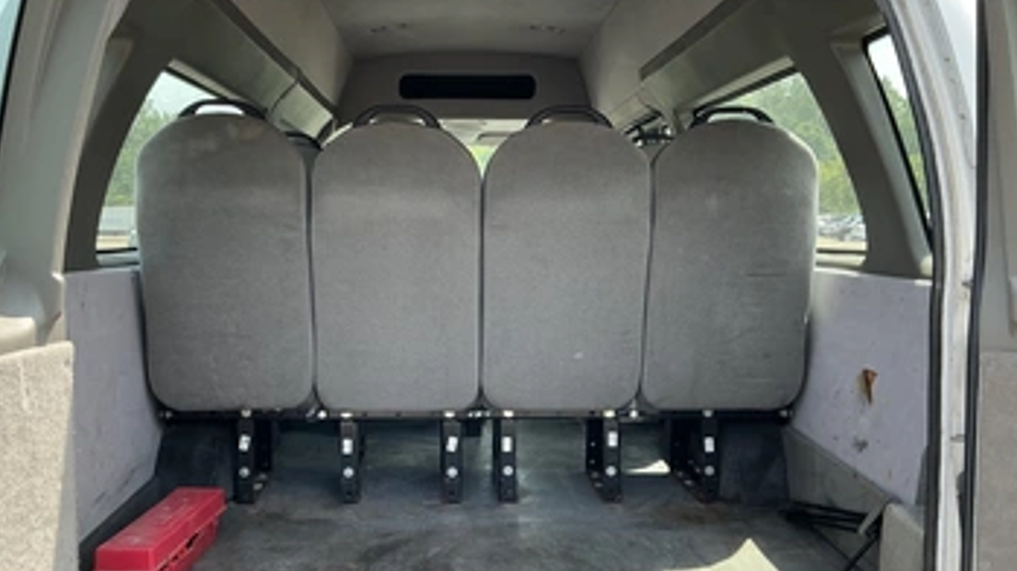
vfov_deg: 33.7
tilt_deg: +1.3
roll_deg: +0.6
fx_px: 943
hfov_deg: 56.6
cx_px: 472
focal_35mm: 35
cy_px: 277
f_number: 1.8
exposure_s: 1/199
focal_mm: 3
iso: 20
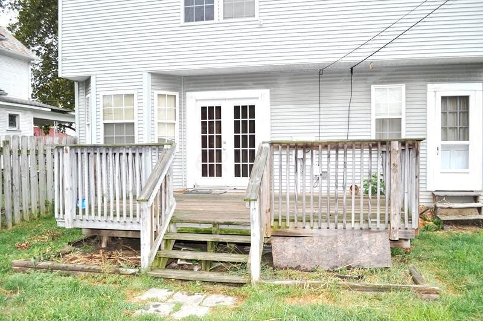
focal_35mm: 30
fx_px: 402
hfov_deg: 62.0
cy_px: 160
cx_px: 242
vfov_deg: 43.5
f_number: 7.1
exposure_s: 1/200
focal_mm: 20
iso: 200
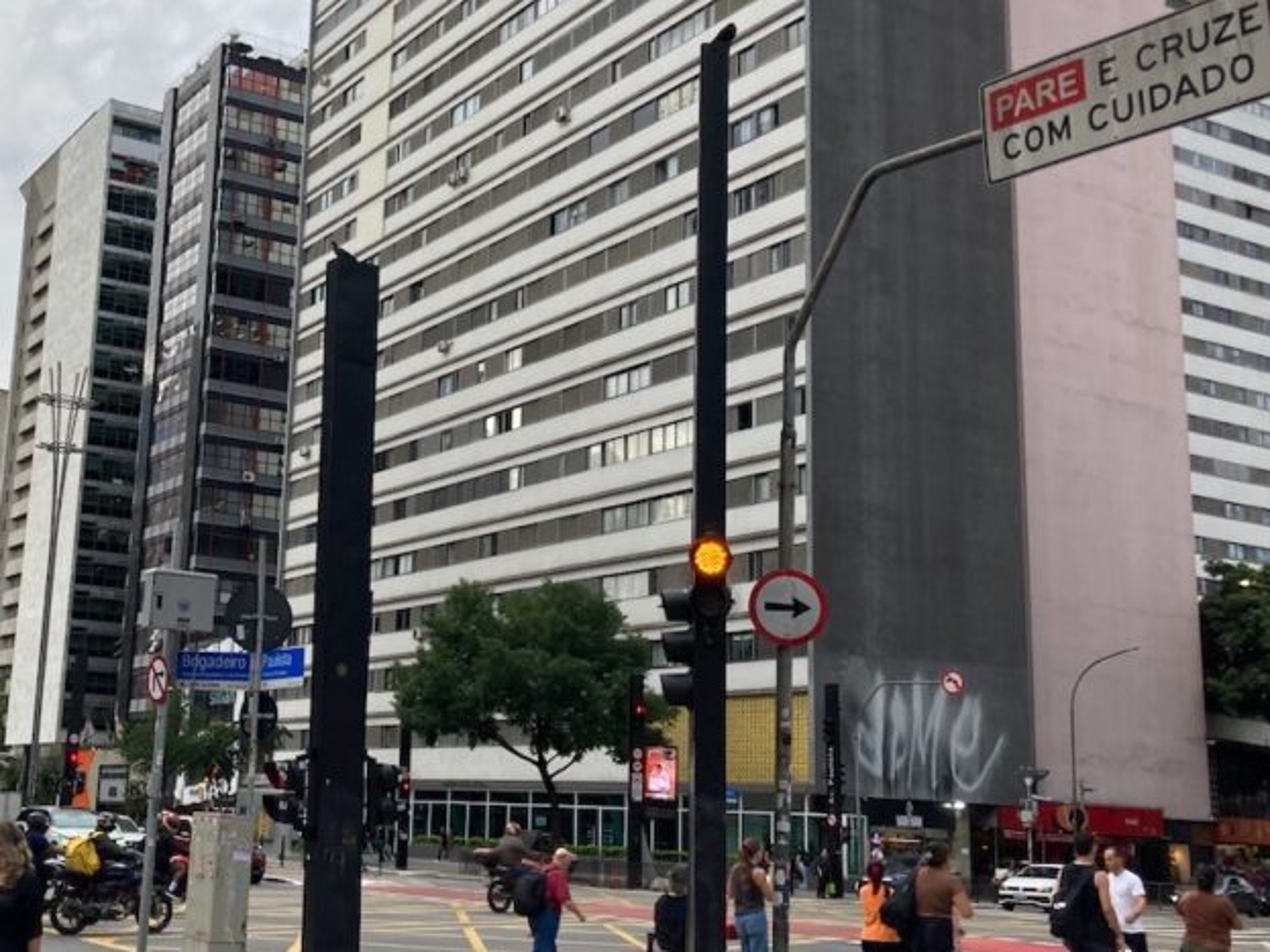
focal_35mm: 46
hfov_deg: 40.7
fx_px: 1687
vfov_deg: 31.5
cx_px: 408
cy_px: 438
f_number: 1.8
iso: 20
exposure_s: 1/716
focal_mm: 3.99
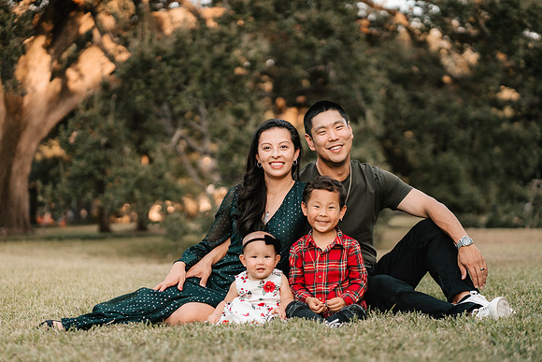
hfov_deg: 23.9
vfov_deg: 16.1
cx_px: 271
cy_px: 181
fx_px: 1280
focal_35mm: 85
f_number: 2.2
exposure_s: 1/4000
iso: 1250
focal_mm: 85
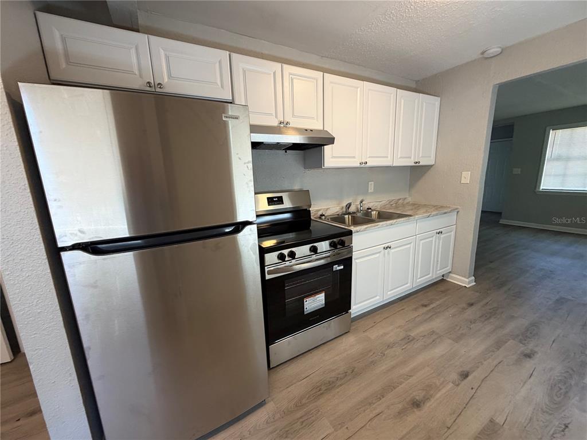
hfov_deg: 102.1
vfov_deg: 85.7
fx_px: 237
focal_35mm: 14
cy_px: 220
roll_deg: +2.4
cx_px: 294
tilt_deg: -10.1
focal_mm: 2.22
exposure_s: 1/60
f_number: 2.2
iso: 200
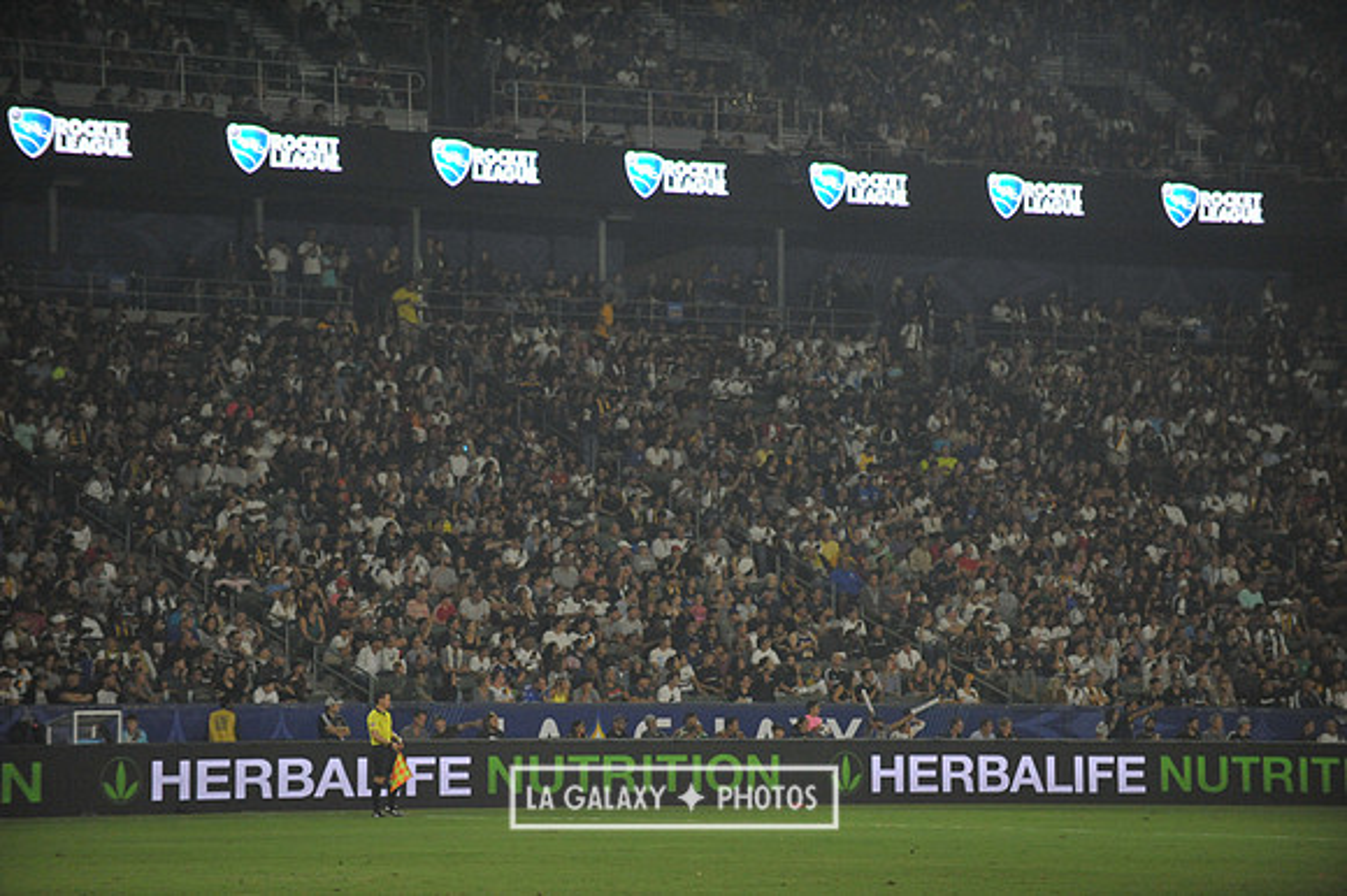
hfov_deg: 12.1
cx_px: 674
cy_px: 448
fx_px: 6357
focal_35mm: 170
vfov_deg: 8.1
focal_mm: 170
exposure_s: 1/2500
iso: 3200
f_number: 3.2
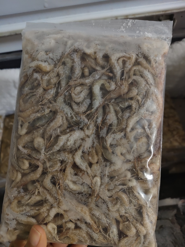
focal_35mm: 24
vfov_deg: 71.6
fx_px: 171
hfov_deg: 56.8
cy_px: 124
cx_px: 92
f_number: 1.88
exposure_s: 1/50
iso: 1127
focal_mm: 5.56
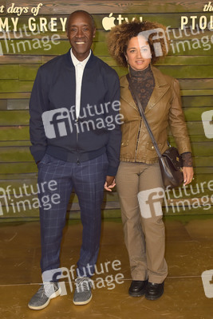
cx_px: 106
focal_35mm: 42
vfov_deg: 46.4
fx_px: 372
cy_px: 160
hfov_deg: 31.9
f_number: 7.1
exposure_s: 1/250
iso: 320
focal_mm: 42
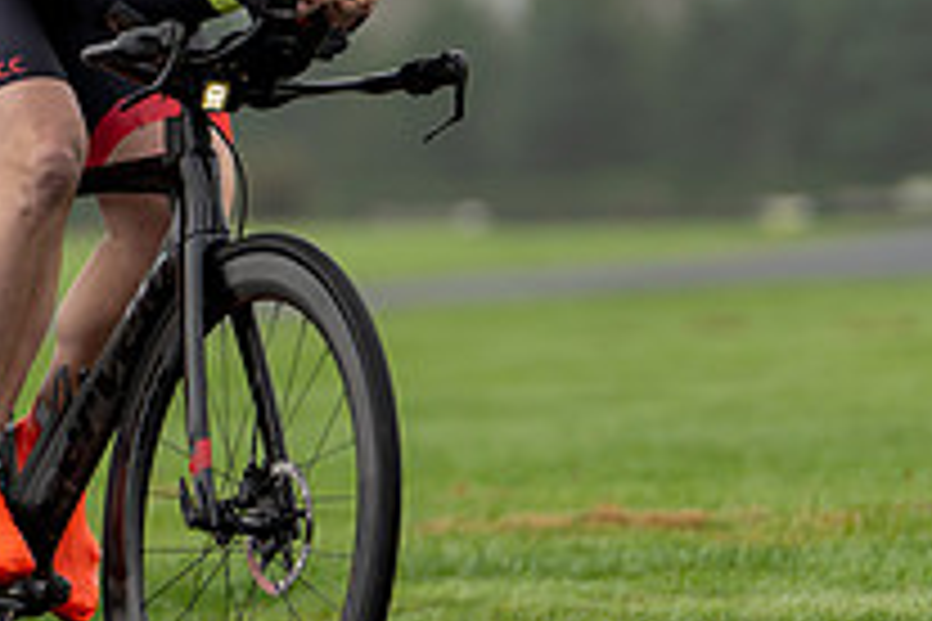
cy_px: -40
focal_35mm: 562
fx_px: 14548
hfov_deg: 3.7
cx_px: 190
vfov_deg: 2.4
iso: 160
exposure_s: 1/1000
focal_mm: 148
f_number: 2.8
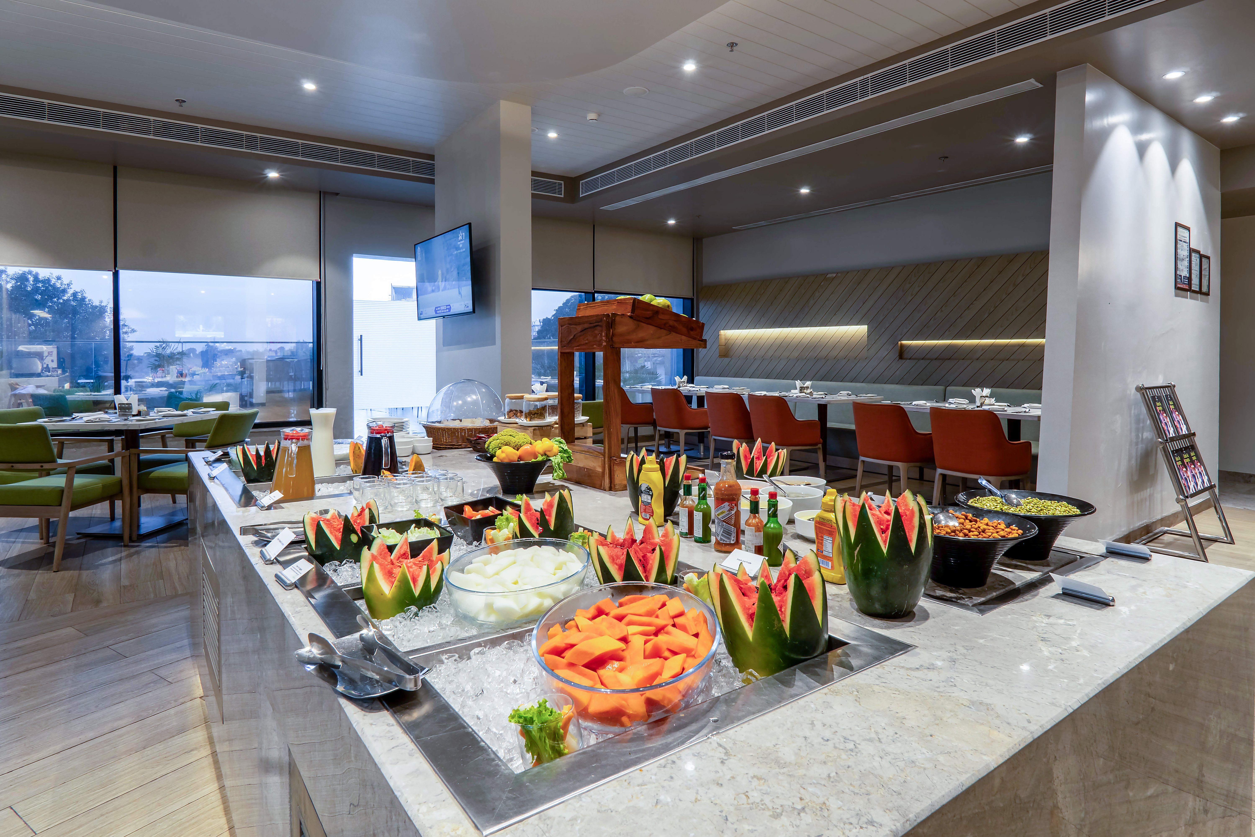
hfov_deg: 90.0
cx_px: 628
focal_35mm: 18
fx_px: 627
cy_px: 418
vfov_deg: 67.4
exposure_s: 1/20
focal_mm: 12
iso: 100
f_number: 10
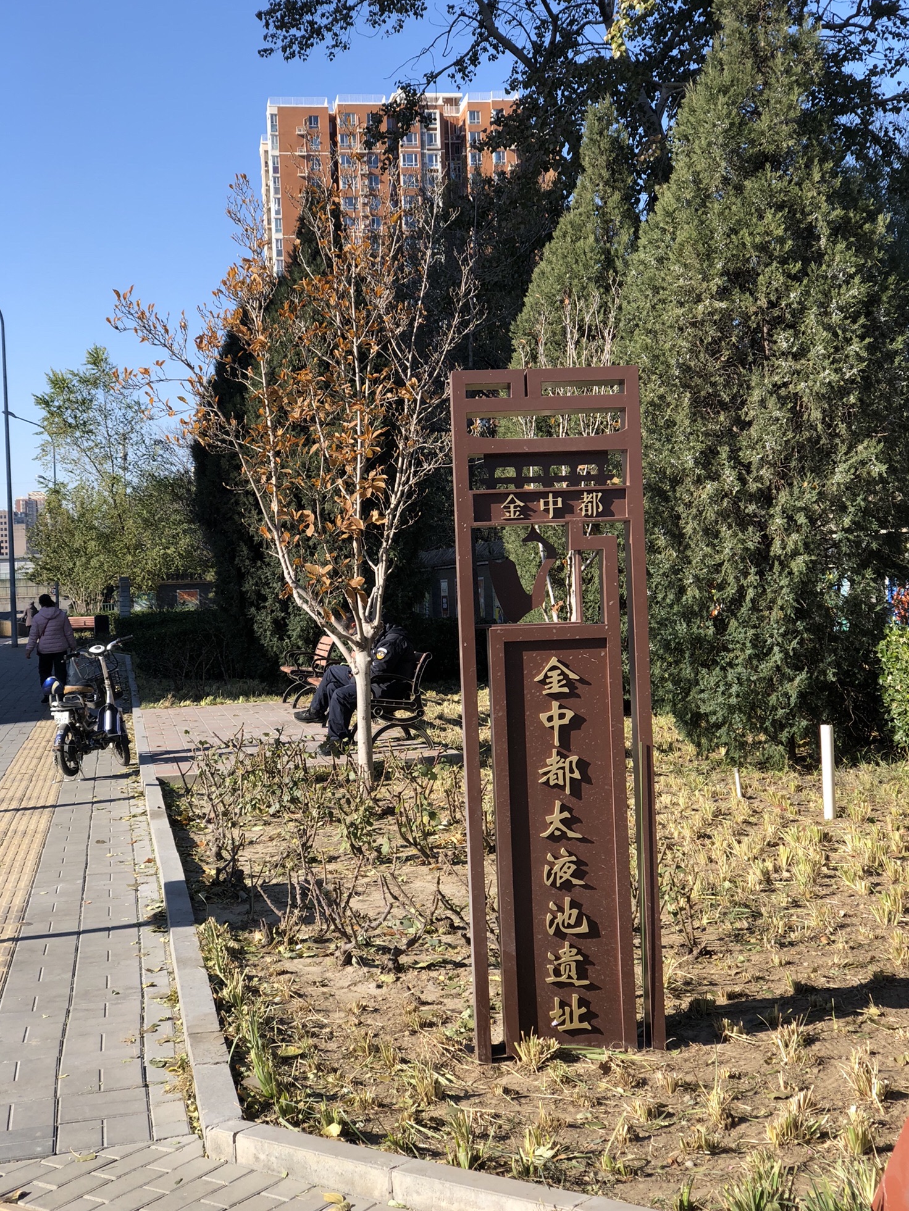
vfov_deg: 36.2
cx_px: 448
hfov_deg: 27.5
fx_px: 1855
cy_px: 601
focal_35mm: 53
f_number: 2.4
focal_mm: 6
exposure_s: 1/510
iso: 16
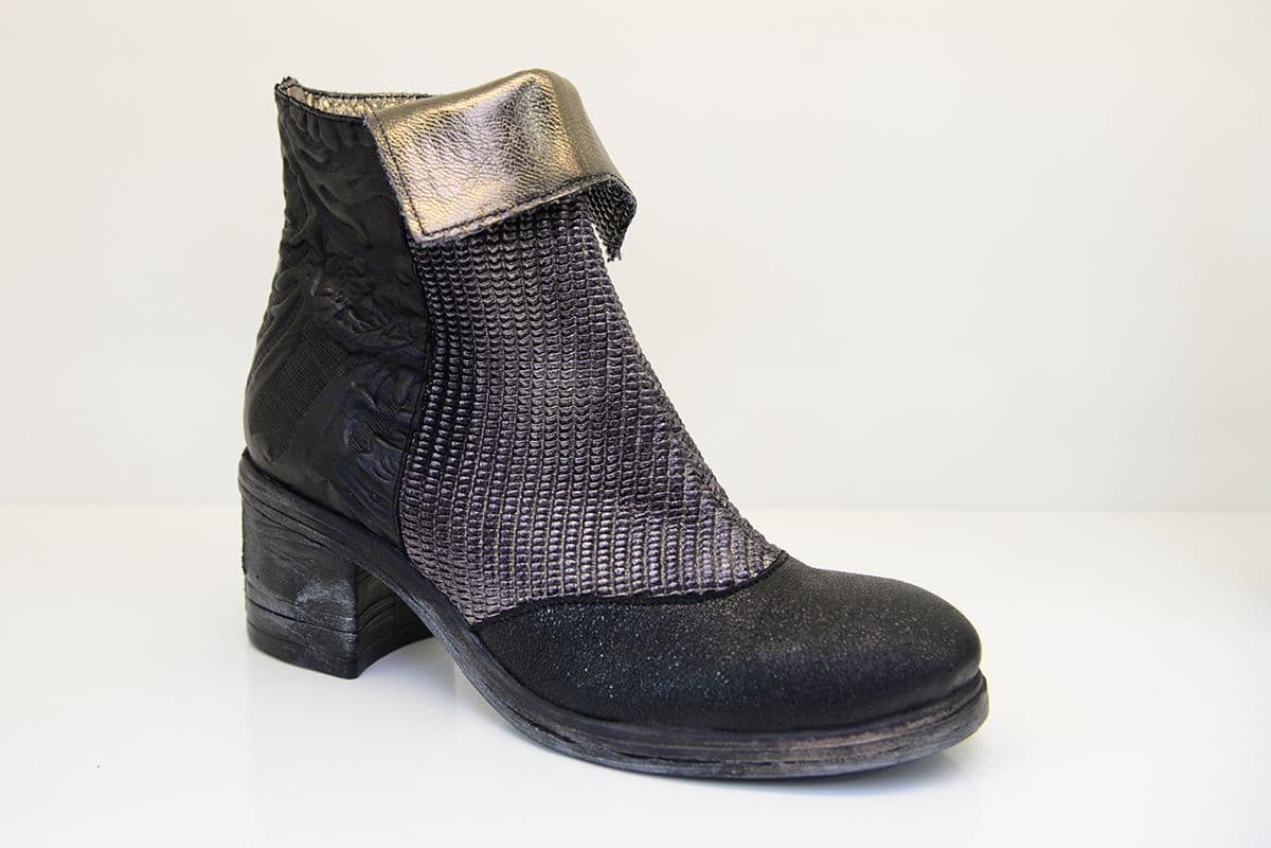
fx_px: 1271
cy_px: 424
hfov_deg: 53.1
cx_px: 636
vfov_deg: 36.9
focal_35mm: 36
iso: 640
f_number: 5.6
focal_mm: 36
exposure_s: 1/160
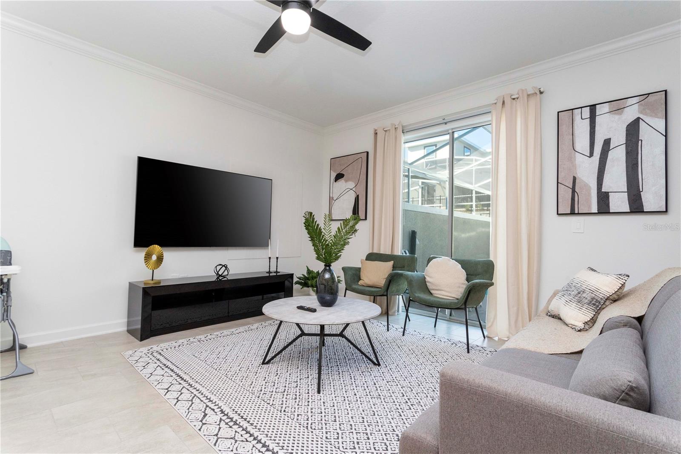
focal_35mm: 17
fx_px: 321
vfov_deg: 70.4
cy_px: 227
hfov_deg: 93.3
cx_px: 340
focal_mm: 17
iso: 800
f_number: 22
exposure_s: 1/30
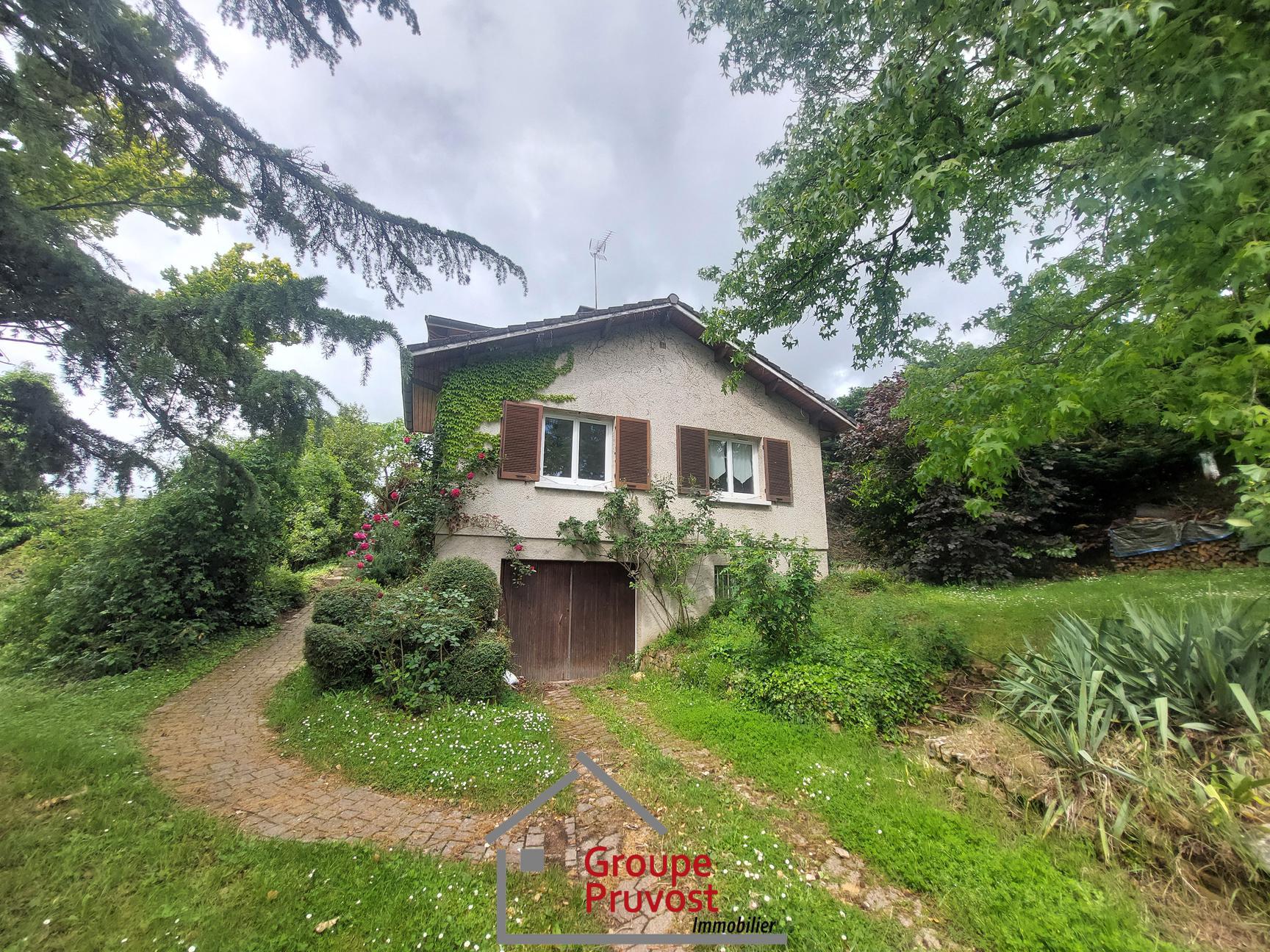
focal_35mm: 13
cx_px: 635
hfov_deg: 106.2
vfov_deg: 89.9
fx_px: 477
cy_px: 476
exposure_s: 1/574
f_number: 2.2
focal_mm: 1.74
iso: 50
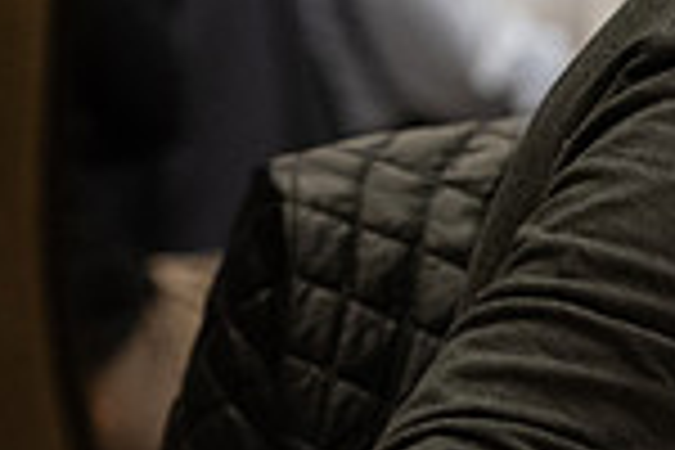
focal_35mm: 394
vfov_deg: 3.5
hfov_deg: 5.2
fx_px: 7387
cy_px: 110
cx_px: 1066
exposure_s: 1/160
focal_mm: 102
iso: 5000
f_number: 2.8
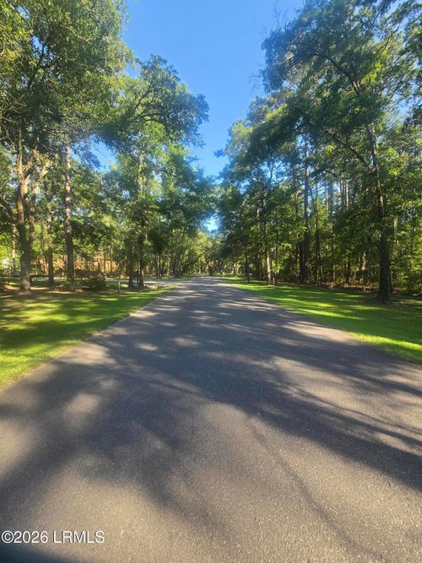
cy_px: 282
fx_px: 211
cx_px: 211
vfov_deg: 106.2
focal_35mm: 13
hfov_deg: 89.9
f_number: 2.2
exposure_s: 1/346
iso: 50
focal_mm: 2.2
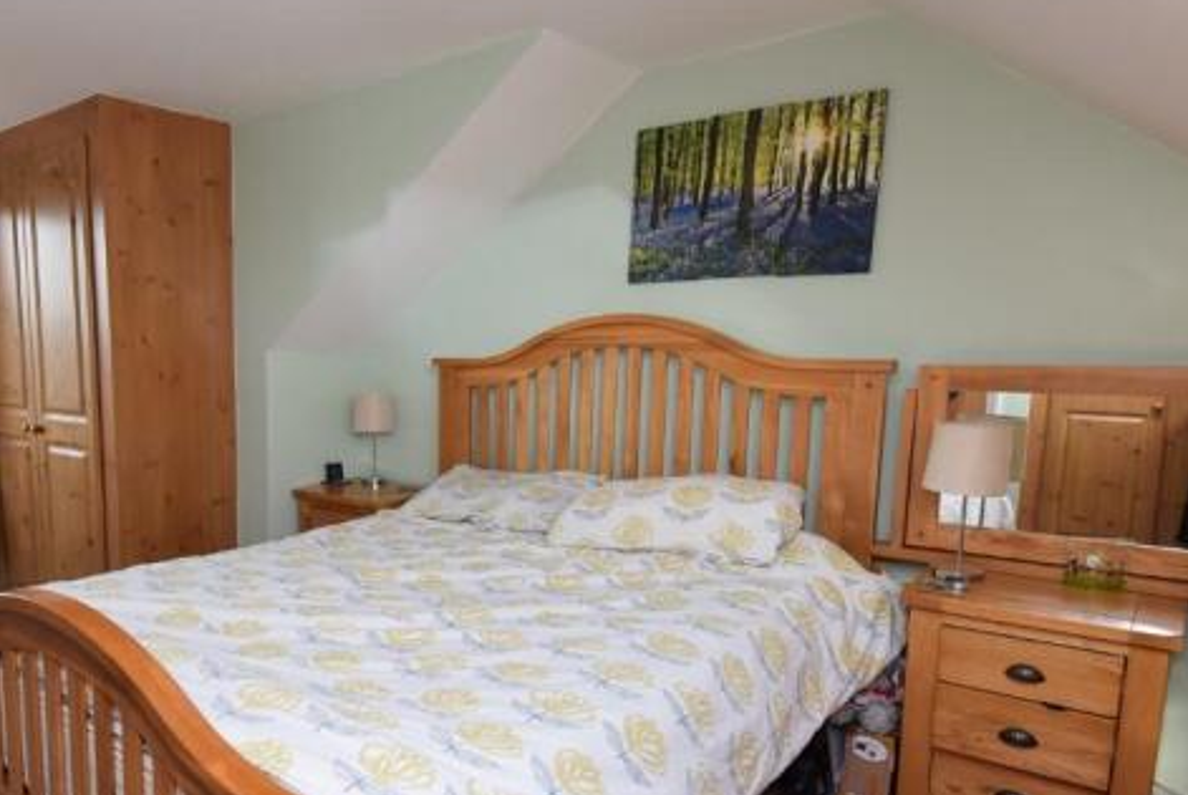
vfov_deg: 51.1
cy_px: 476
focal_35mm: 25
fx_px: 826
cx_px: 378
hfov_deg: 69.1
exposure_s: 1/125
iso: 180
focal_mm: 12
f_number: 5.6
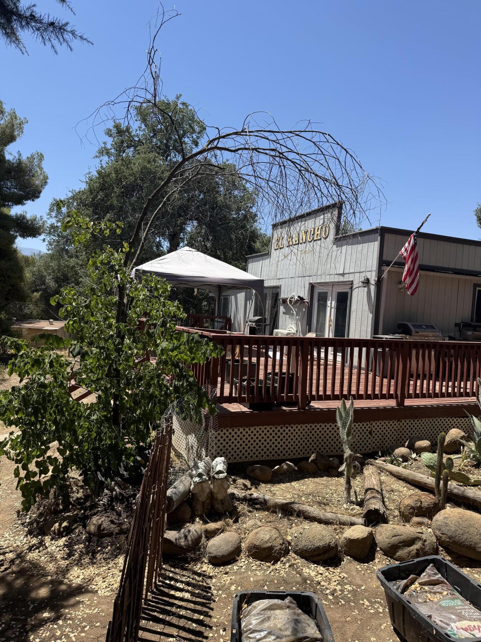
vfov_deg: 71.6
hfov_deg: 56.8
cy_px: 321
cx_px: 240
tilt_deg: -0.6
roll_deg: -4.3
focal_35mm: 24
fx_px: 445
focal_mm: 6.76
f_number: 1.78
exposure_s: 1/3145
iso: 80
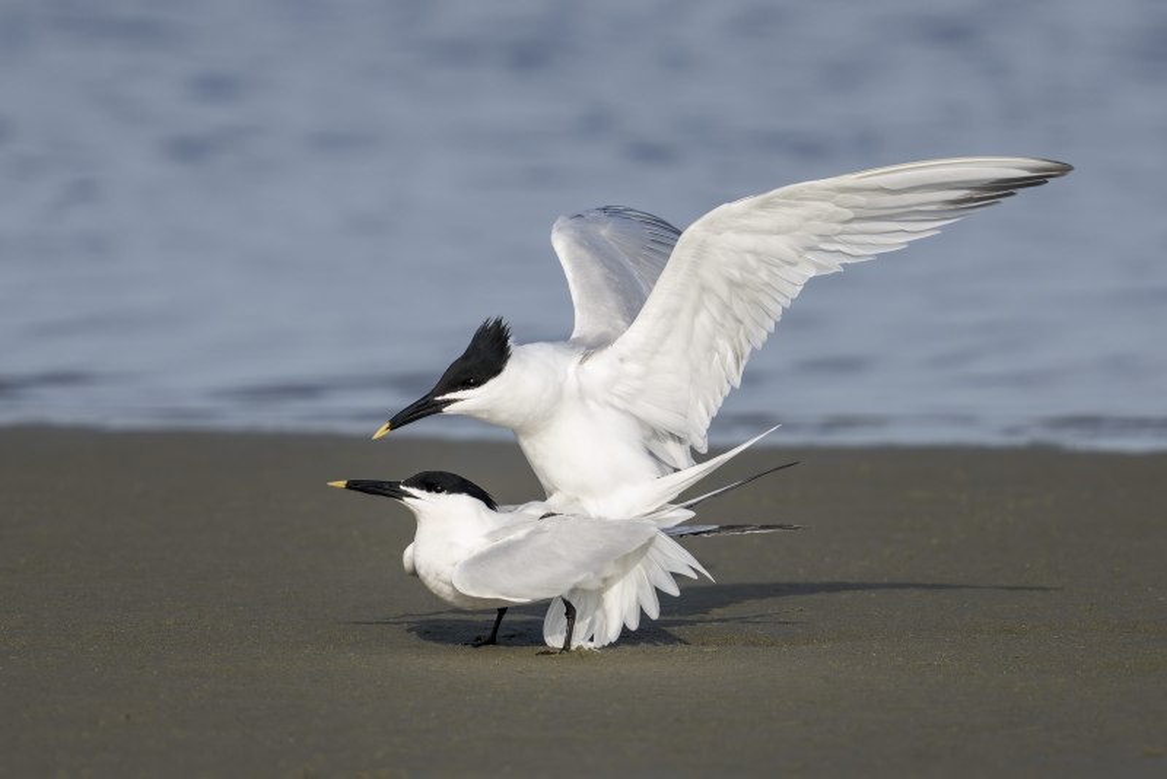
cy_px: 390
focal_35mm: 900
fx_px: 29184
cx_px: 584
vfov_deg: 1.5
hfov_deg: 2.3
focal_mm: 600
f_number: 5.6
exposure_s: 1/4000
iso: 800
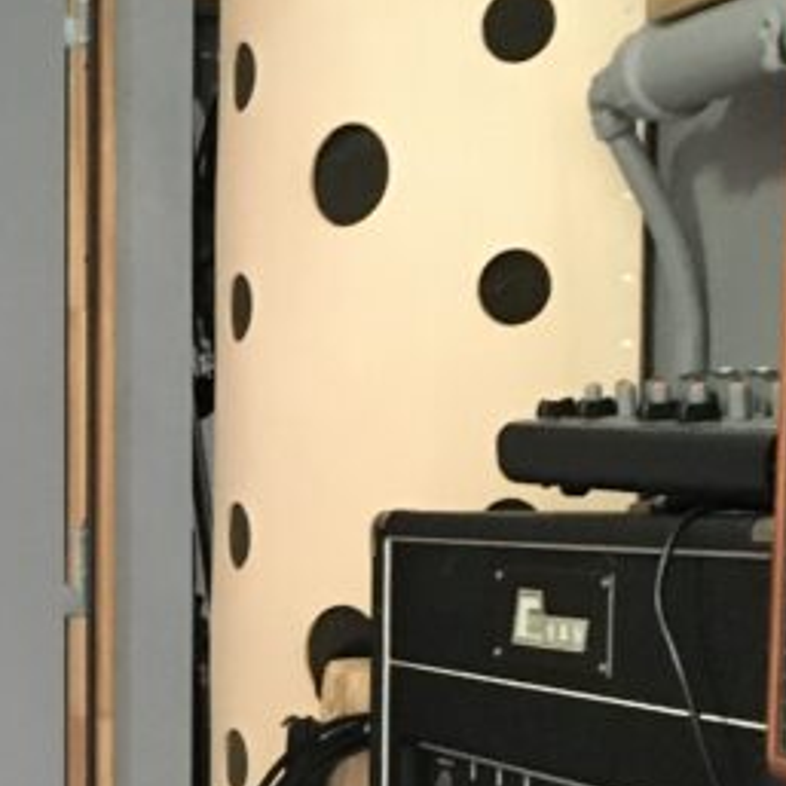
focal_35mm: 102
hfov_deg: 16.1
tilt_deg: -4.9
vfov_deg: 16.9
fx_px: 2620
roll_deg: -1.0
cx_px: -275
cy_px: 654
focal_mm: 4.15
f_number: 2.2
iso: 320
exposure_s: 1/17
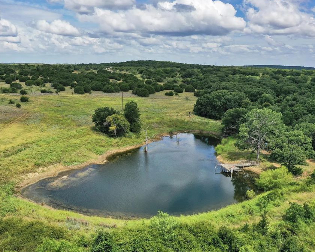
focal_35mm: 32
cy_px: 126
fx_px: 298
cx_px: 132
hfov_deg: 55.4
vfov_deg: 45.8
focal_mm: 10.26
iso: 100
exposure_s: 1/800
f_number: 6.3
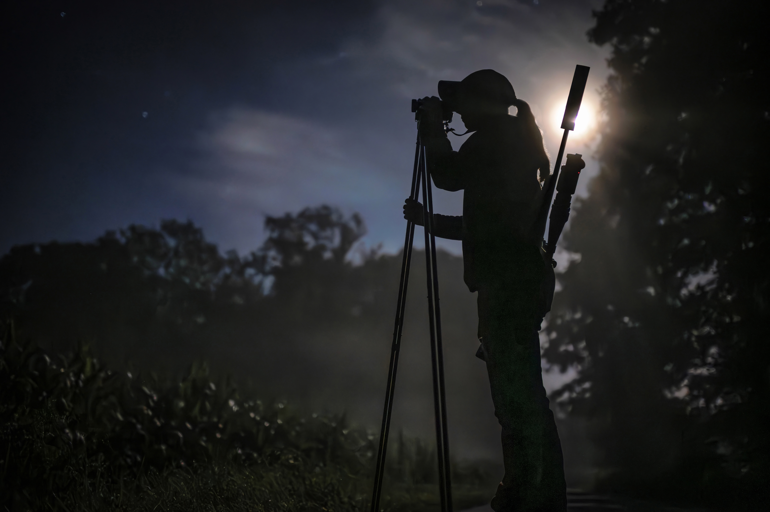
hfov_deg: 54.5
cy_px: 256
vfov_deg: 37.8
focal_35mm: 35
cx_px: 385
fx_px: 748
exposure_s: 1/15
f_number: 1.4
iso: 5000
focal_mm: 35
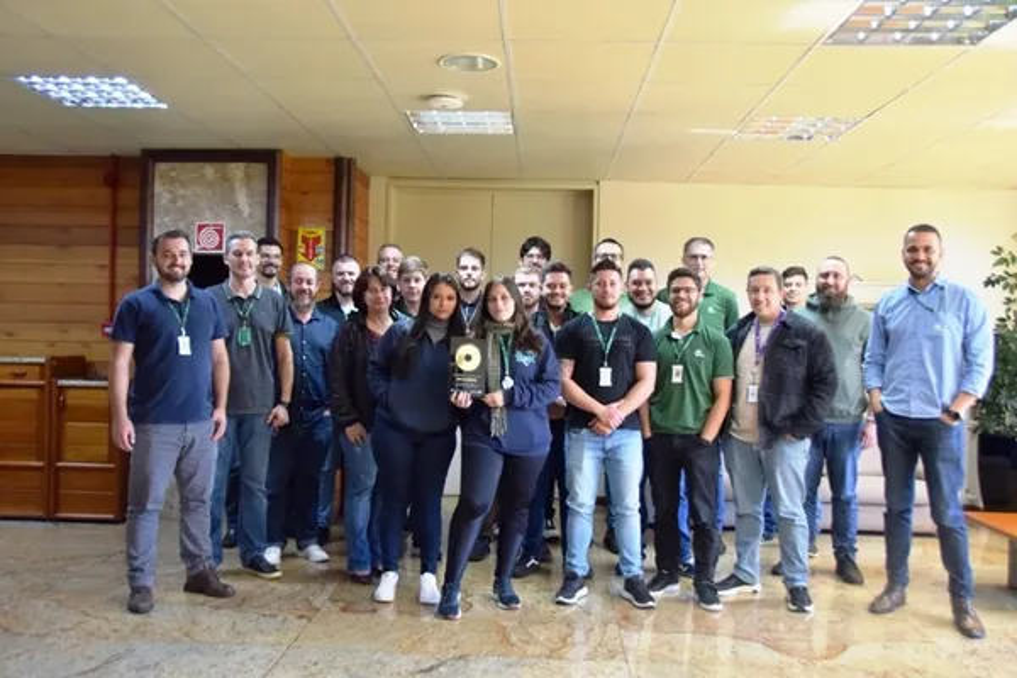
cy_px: 339
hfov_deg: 57.2
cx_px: 508
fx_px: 932
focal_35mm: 33
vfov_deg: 40.0
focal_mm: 22
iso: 1250
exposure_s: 1/200
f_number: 3.8
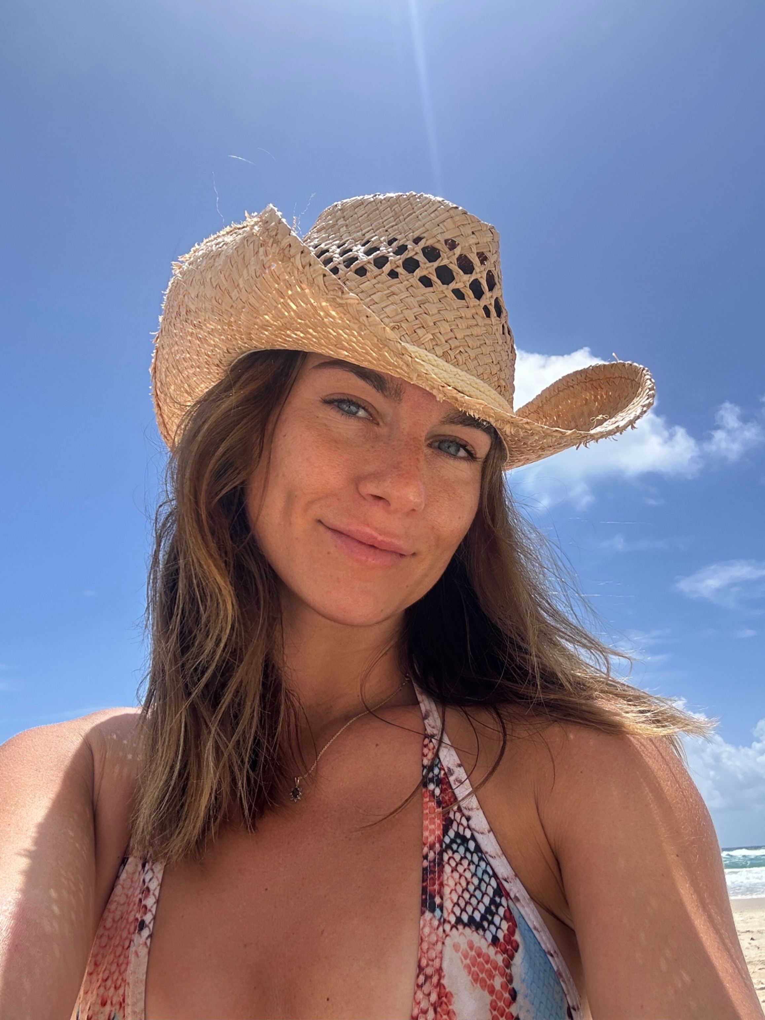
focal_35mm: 30
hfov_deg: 46.8
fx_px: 884
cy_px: 510
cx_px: 382
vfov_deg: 60.0
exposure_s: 1/1458
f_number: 1.9
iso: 25
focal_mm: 2.69
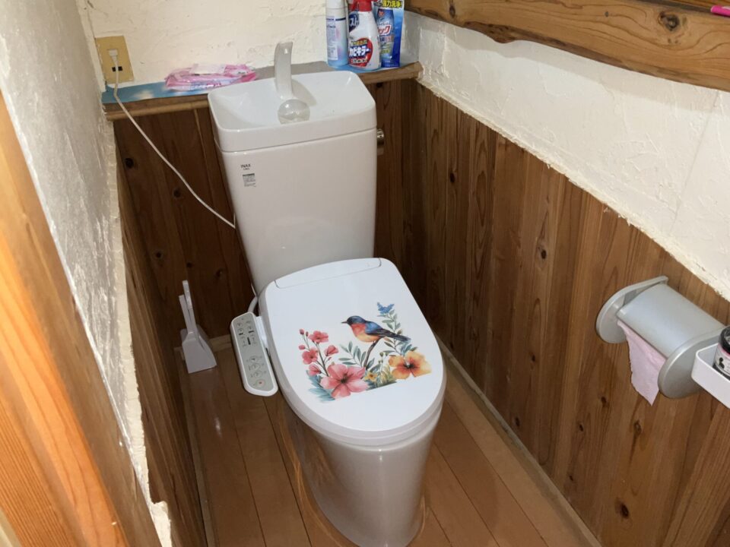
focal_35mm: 29
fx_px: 612
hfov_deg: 61.7
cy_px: 274
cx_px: 365
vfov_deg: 48.2
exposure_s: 1/40
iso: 80
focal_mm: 3
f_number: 1.8
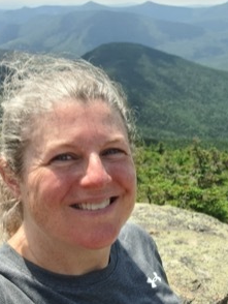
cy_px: 150
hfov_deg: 28.0
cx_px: 226
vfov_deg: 38.9
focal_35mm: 49
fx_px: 430
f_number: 2.2
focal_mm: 3.72
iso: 64
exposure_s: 1/385
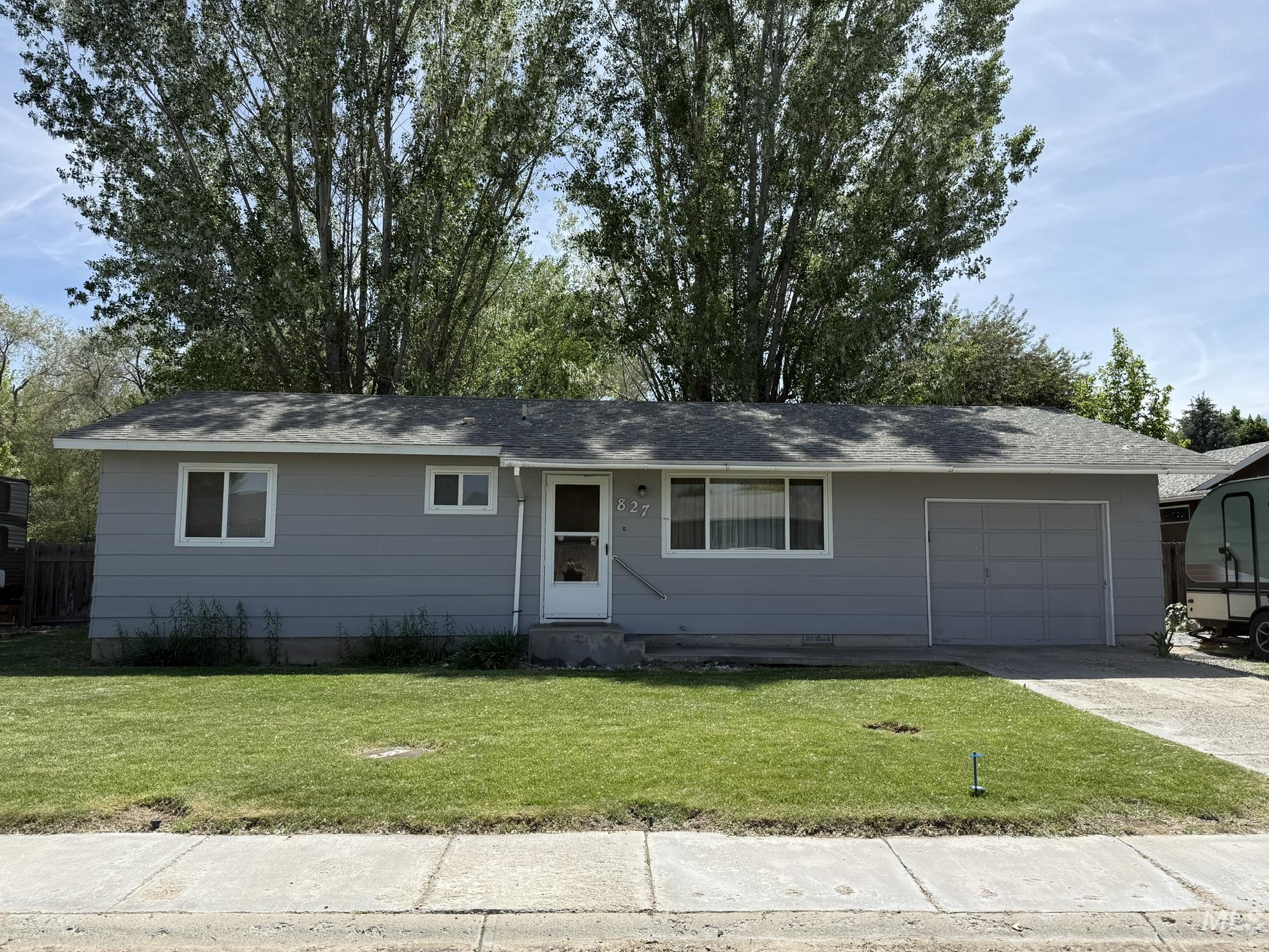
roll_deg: +0.1
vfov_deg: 54.9
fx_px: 917
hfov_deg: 69.4
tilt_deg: +6.7
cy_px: 471
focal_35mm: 25
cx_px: 650
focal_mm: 6.76
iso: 80
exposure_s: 1/4167
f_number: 1.78
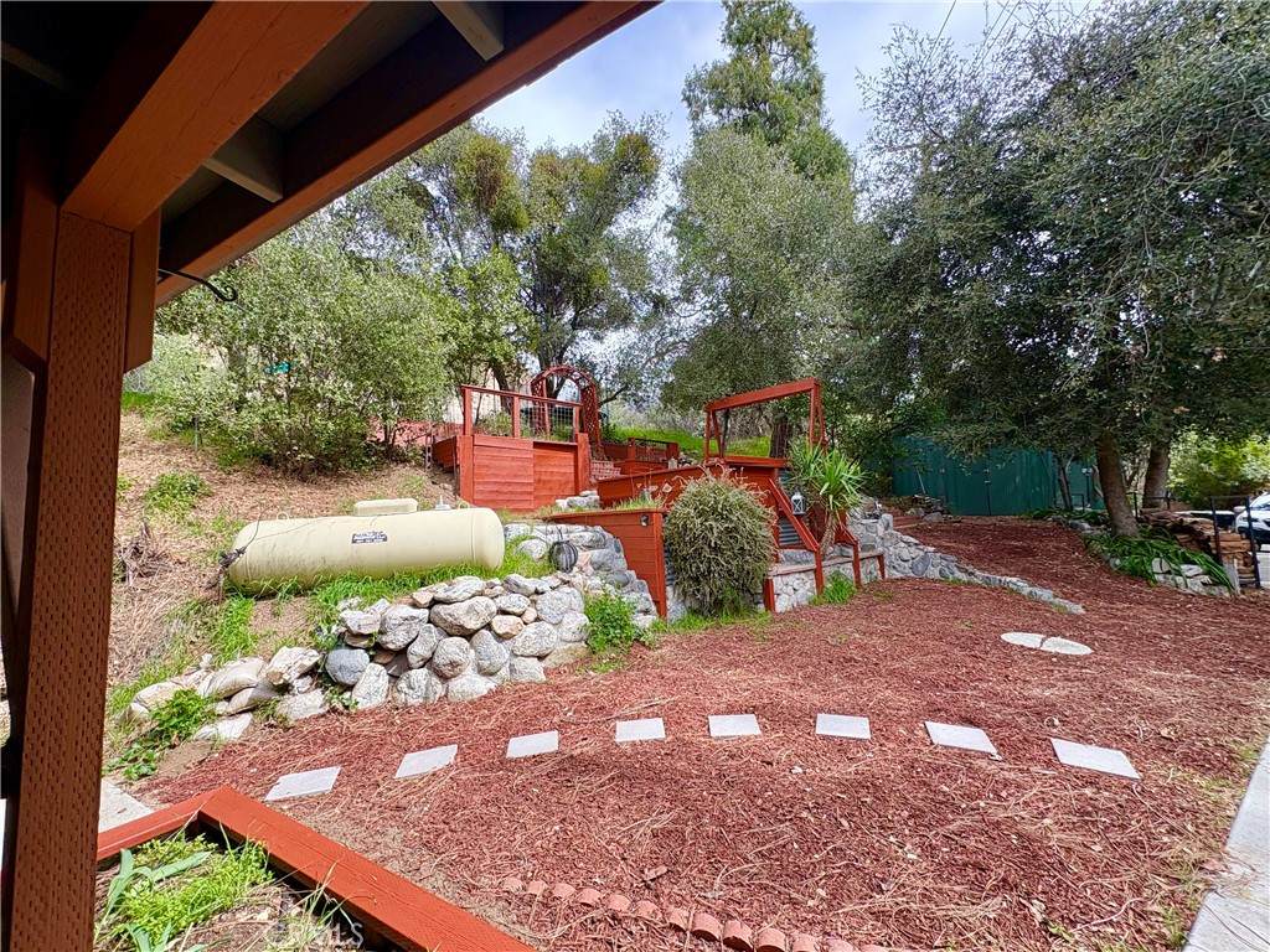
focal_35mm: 14
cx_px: 635
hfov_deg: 102.1
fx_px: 514
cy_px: 476
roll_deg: +2.9
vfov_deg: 85.7
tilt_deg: +5.2
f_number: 2.2
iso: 64
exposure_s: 1/518
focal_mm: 2.22
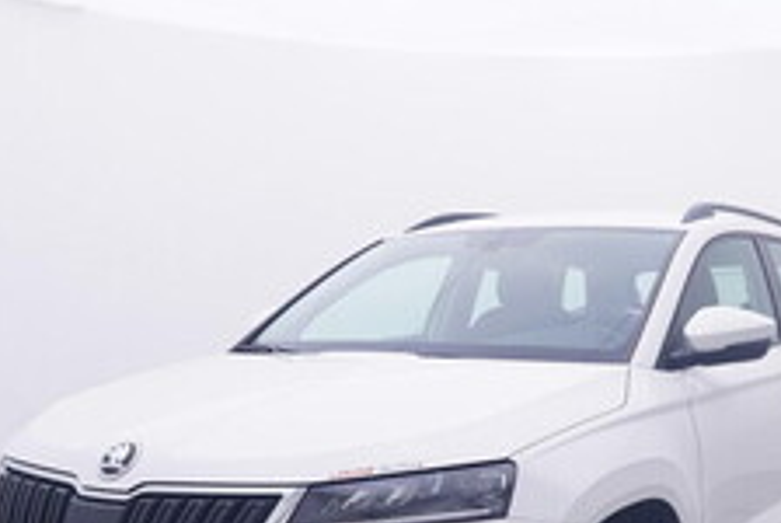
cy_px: 385
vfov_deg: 24.4
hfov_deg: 35.5
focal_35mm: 55
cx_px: 553
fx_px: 1200
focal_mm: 15
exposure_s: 1/80
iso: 200
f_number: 5
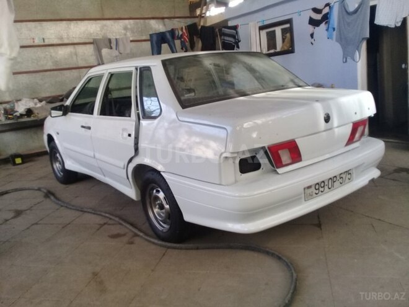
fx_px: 366
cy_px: 154
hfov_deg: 58.4
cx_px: 204
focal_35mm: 31
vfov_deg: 45.4
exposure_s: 1/100
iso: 64
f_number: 2.2
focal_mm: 3.3
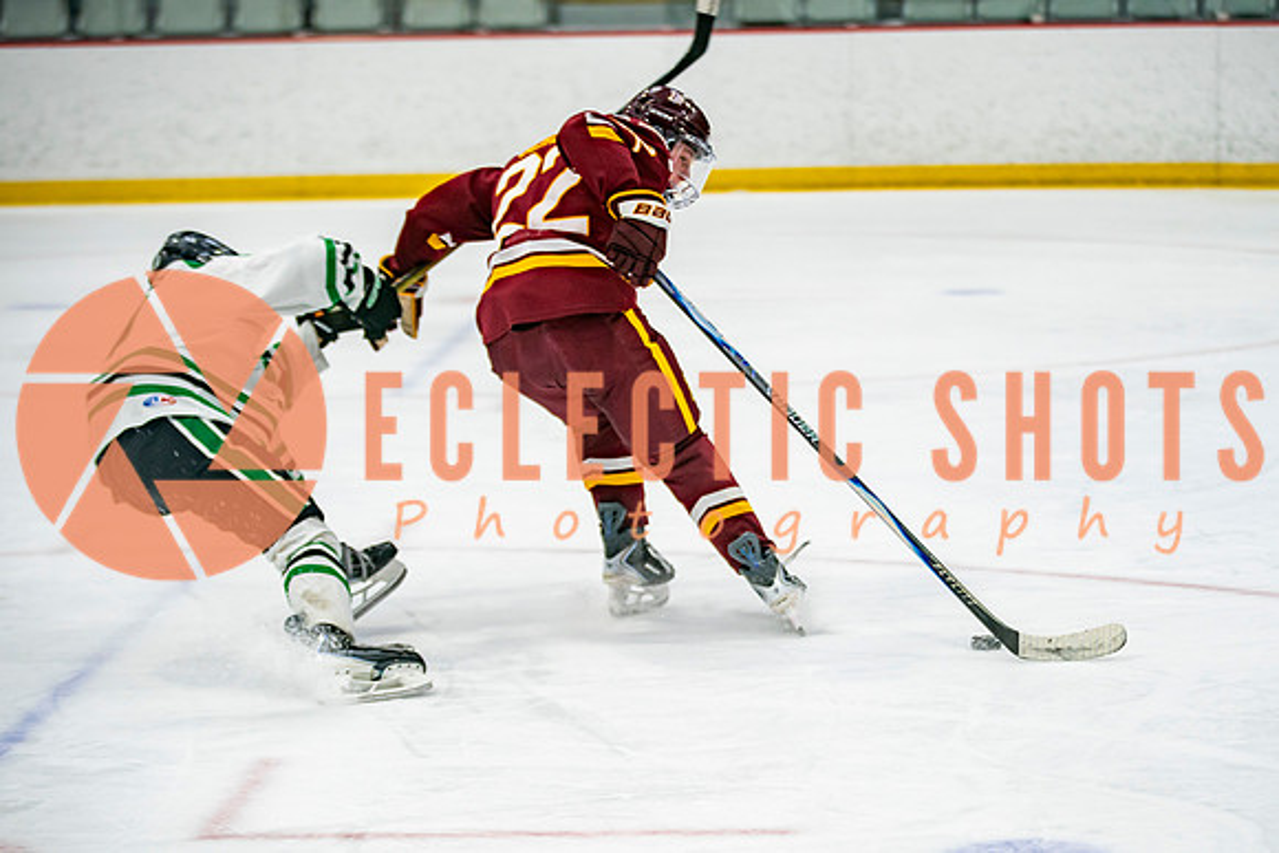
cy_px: 503
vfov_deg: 11.0
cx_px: 703
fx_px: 4422
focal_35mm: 124
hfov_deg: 16.5
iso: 800
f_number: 2.8
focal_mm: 105
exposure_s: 1/640
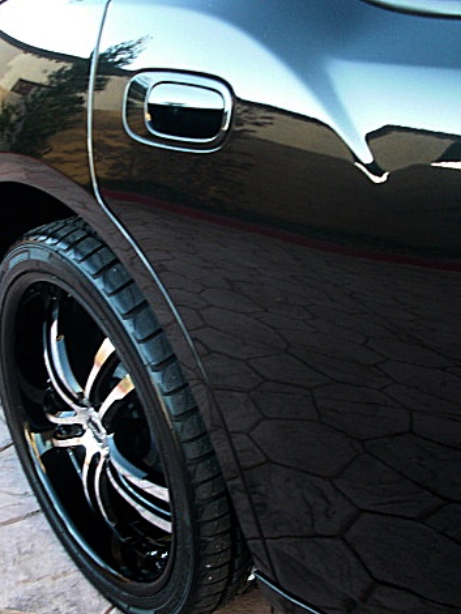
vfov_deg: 38.9
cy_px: 311
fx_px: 869
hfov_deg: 29.7
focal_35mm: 49
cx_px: 210
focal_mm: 6.3
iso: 200
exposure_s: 1/60
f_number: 2.8
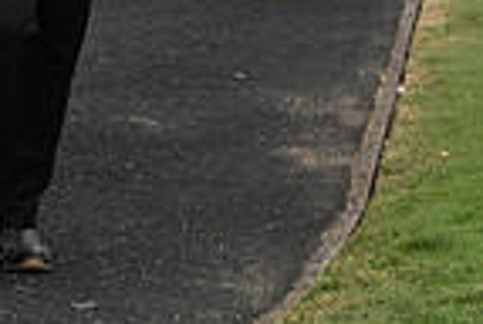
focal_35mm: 283
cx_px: -138
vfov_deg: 4.8
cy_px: -275
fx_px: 3805
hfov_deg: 7.2
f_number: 5.6
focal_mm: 70
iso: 400
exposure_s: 1/500
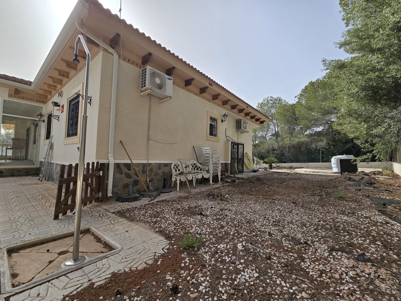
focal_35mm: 13
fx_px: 151
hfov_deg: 106.2
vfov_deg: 89.9
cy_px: 150
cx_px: 200
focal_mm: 2.2
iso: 50
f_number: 2.2
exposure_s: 1/2296
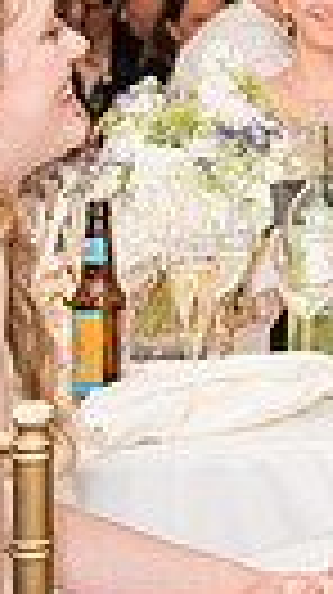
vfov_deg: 12.8
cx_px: 931
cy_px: -111
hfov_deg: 6.8
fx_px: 2581
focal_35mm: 164
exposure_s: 1/200
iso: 2500
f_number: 2.8
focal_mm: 34
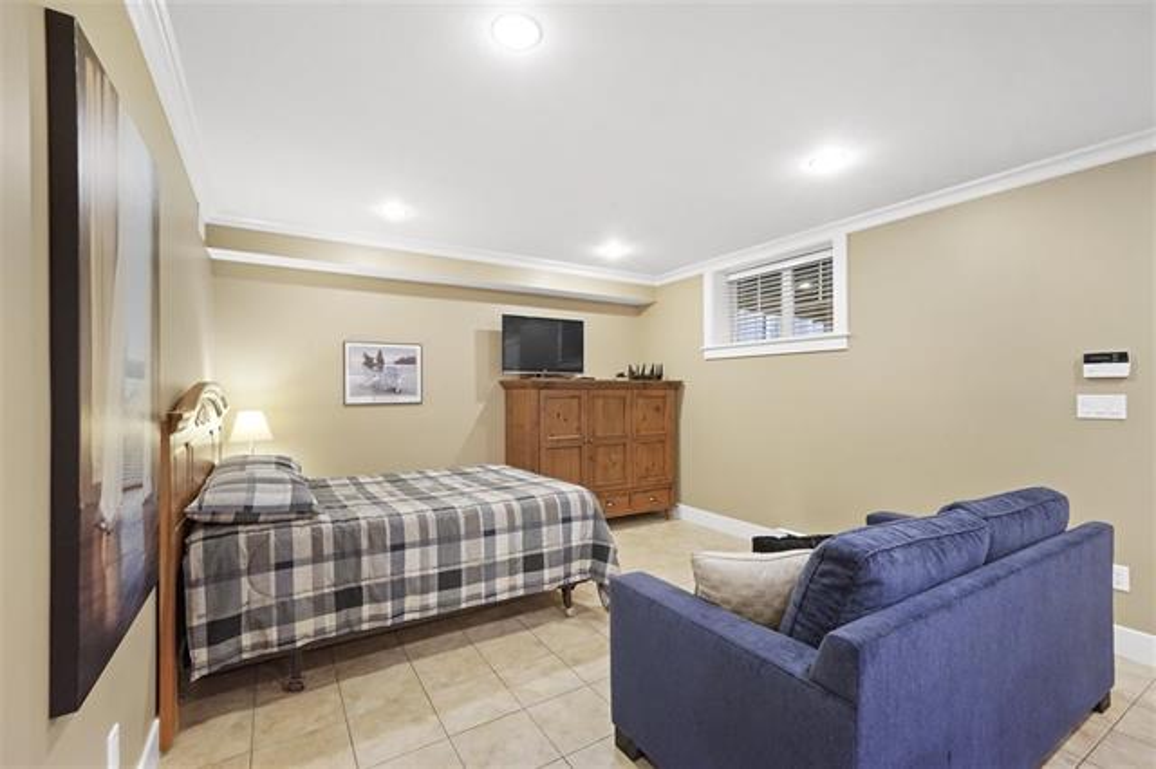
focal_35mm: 15
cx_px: 578
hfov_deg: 100.4
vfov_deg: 77.3
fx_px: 481
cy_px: 384
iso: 6400
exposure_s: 1/5
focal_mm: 15
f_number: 11
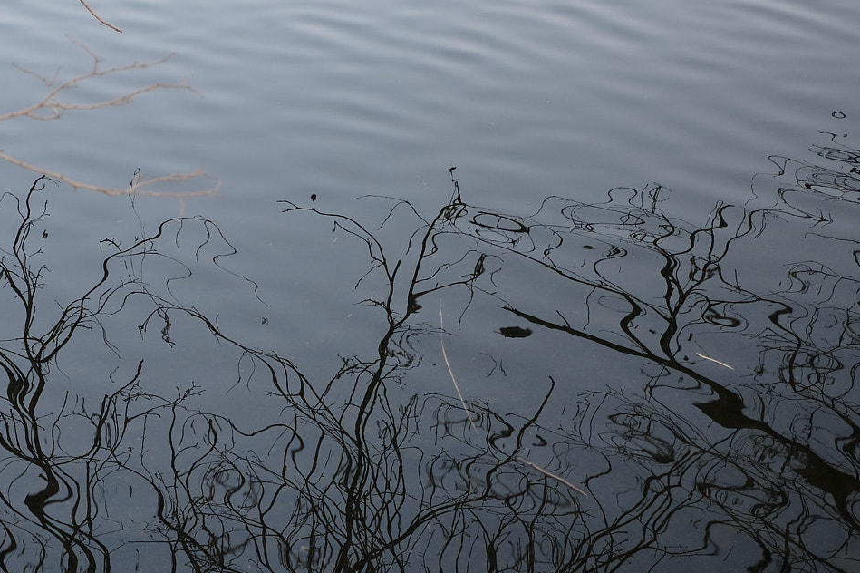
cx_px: 191
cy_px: 416
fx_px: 1409
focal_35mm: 59
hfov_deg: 33.1
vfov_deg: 22.8
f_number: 2
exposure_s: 1/550
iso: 400
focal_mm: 23
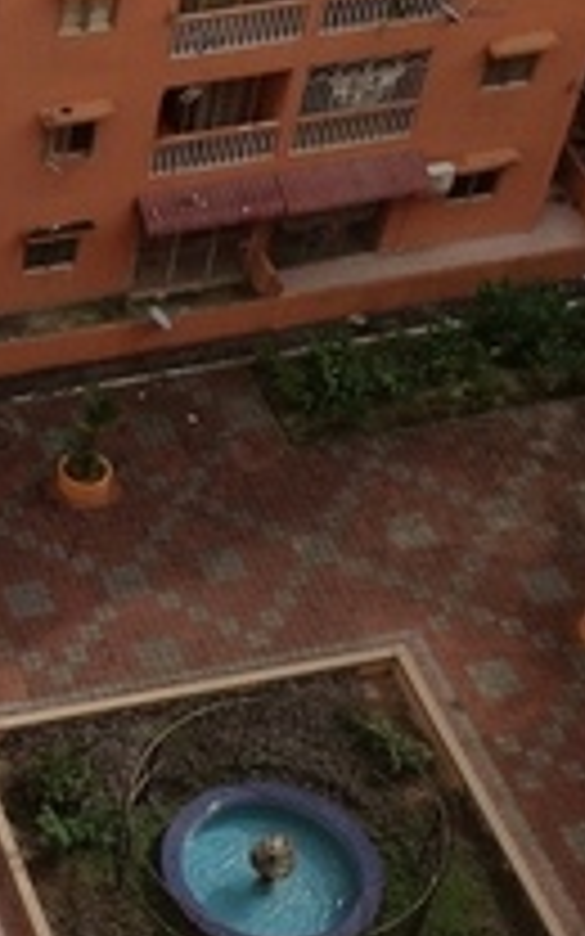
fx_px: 2729
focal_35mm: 107
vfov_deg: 19.2
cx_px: -207
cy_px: 774
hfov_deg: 11.8
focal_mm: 4.28
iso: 80
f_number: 2.4
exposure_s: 1/1008
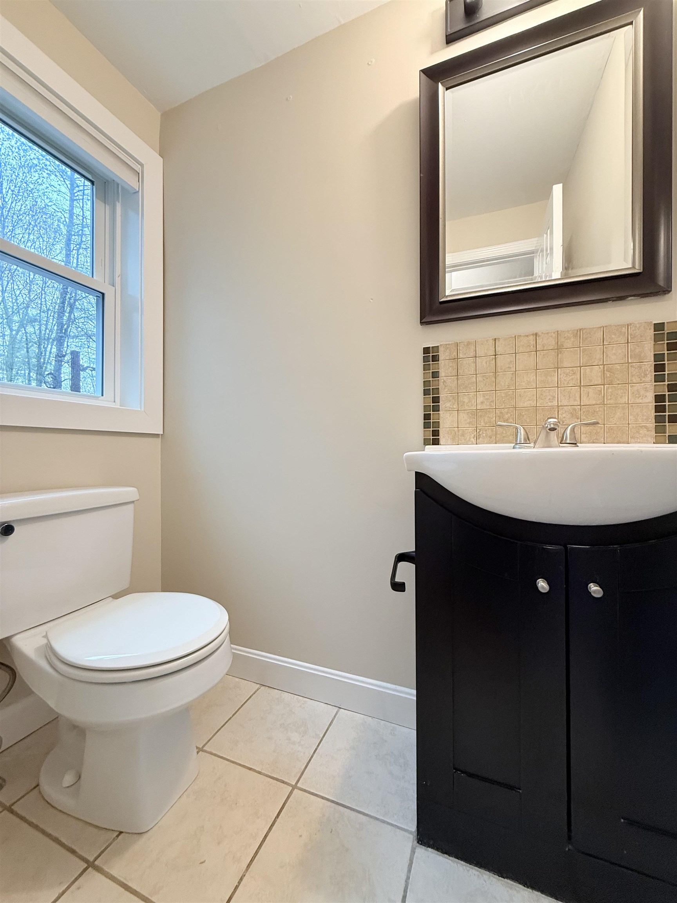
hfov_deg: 85.7
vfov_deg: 102.1
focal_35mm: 14
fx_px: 365
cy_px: 452
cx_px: 338
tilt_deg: +0.9
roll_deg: +0.4
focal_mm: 2.22
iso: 200
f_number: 2.2
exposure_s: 1/60
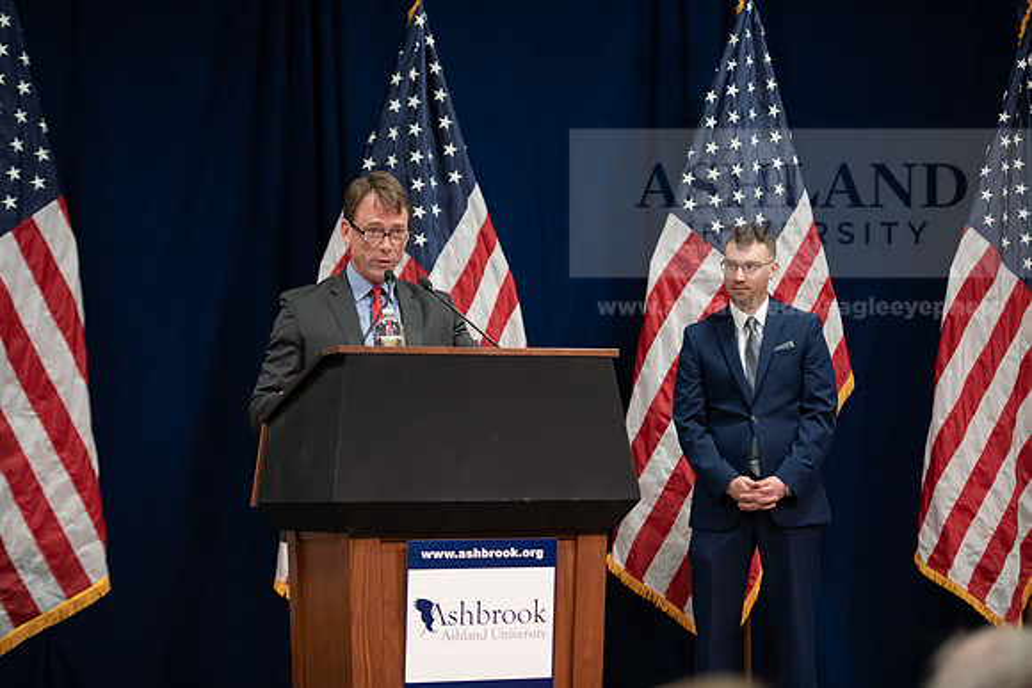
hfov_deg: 22.1
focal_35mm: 92
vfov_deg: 14.9
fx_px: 2638
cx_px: 516
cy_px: 344
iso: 2000
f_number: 2.8
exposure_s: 1/200
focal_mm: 92
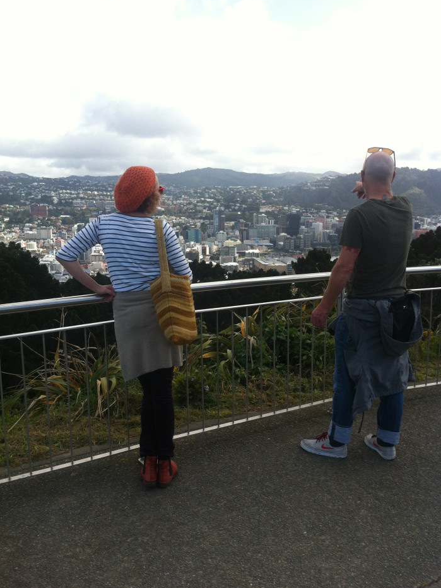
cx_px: 226
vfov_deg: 51.4
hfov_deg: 39.7
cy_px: 293
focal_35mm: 36
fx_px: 612
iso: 80
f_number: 2.8
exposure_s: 1/702
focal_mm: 3.85
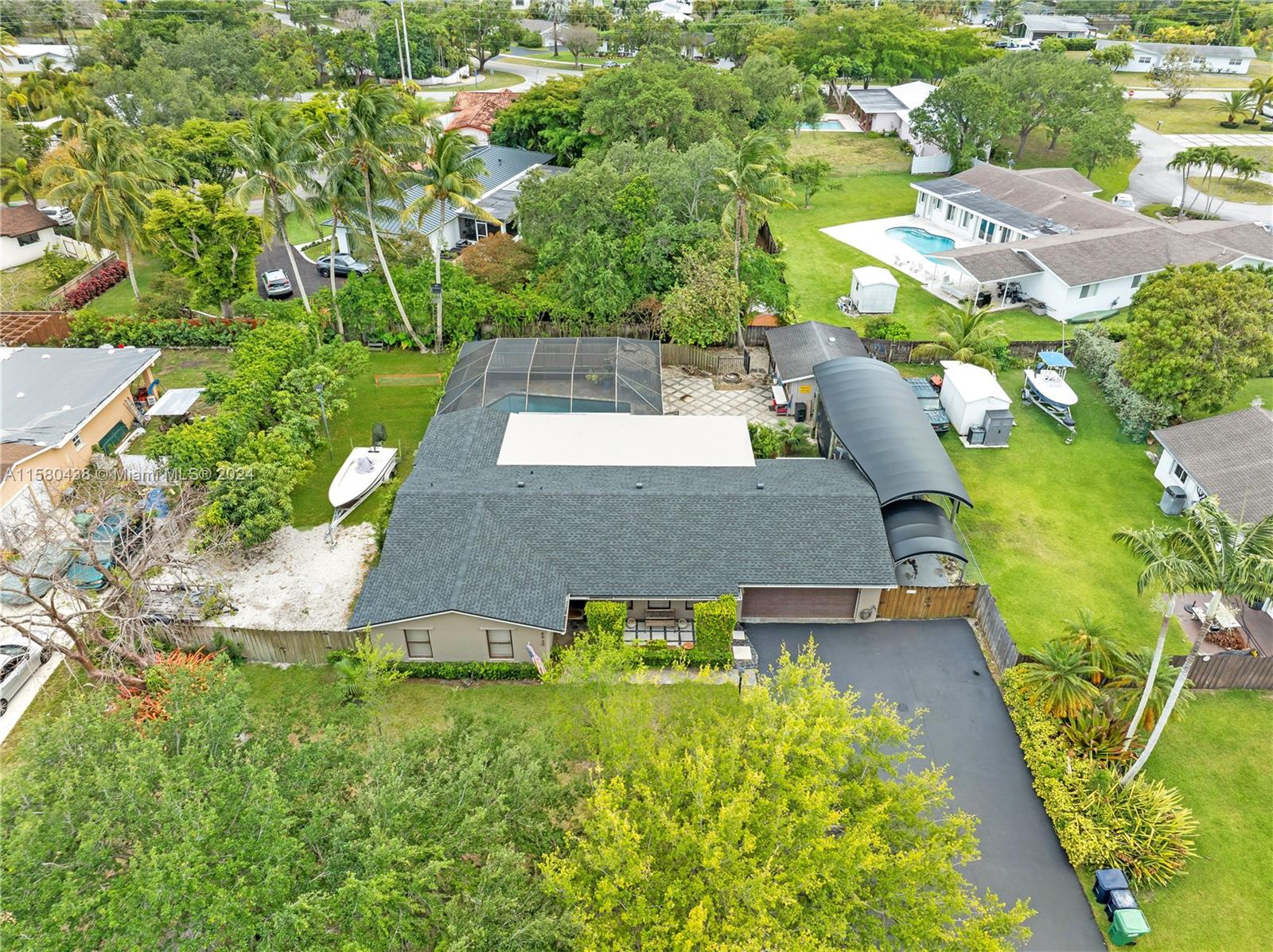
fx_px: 882
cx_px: 636
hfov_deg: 71.6
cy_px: 476
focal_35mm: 24
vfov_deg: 56.7
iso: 100
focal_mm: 12.29
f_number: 5.6
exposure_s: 1/160
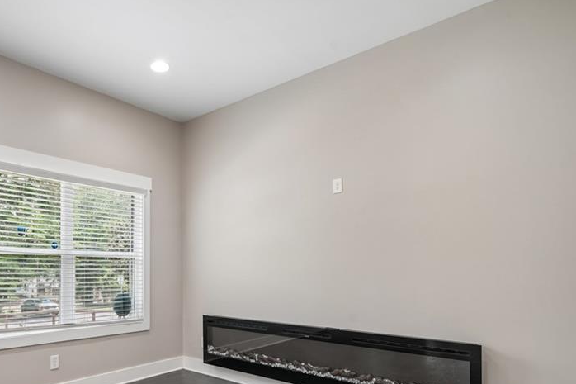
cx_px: 189
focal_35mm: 22
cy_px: 265
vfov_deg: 55.6
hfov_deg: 76.0
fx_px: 352
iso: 400
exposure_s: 1/6
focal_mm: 15
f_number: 8
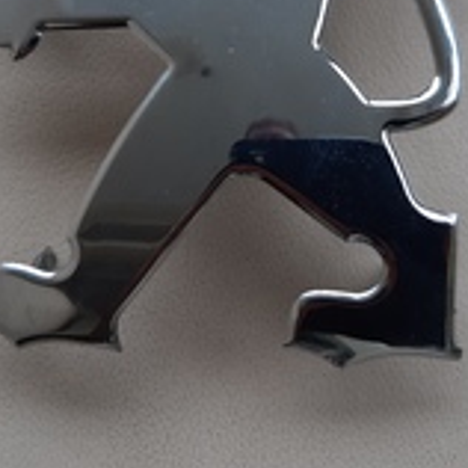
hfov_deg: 33.4
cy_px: 105
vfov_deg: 32.6
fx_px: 780
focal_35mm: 51
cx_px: 222
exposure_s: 1/100
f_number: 1.7
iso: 50
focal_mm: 3.92
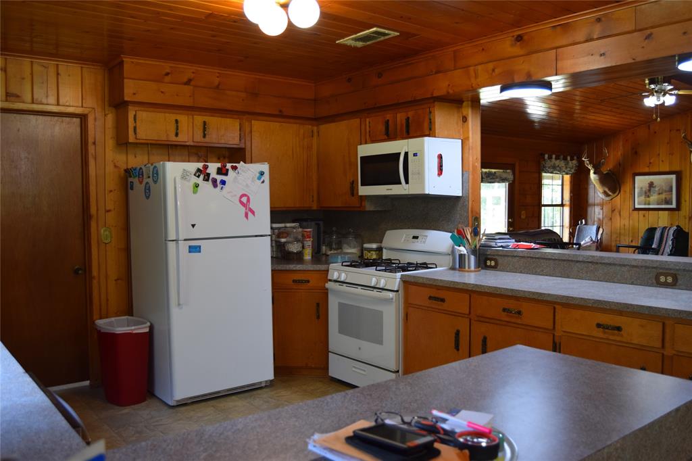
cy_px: 230
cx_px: 346
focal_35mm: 30
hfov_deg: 61.9
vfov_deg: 43.6
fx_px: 576
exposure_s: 1/60
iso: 560
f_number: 4
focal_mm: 20
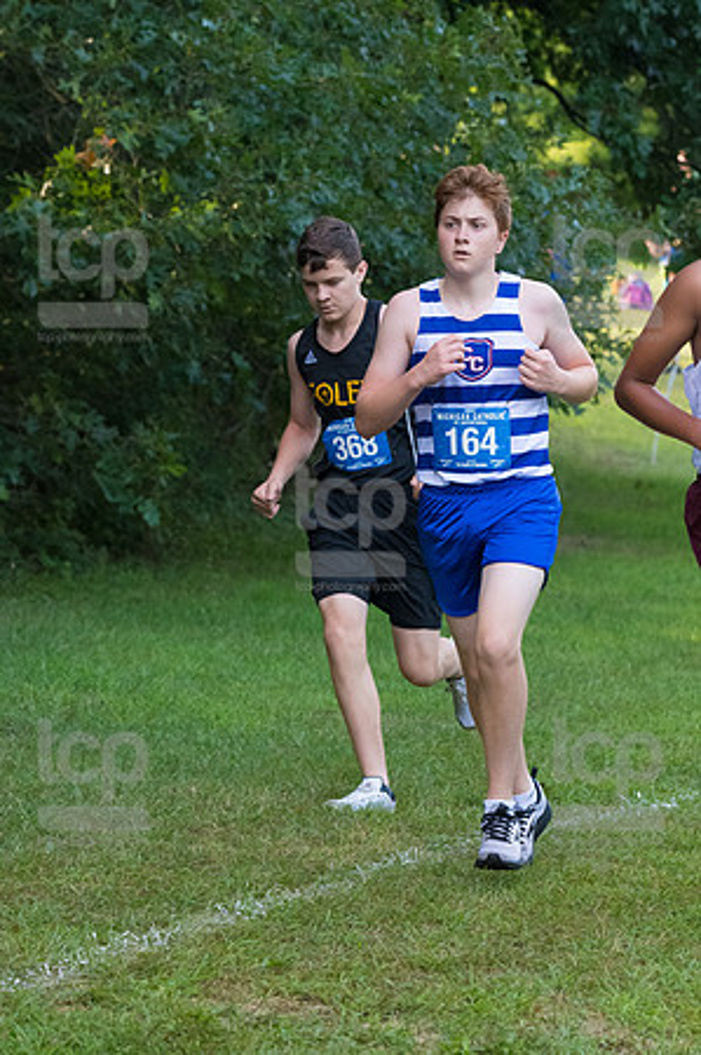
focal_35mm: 165
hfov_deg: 8.3
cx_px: 350
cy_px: 528
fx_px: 4830
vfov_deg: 12.5
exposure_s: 1/1600
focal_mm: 110
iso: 3200
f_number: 5
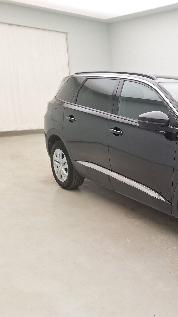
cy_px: 161
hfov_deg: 29.8
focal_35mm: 34
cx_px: 213
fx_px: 285
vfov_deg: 58.0
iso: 50
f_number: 1.8
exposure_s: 1/100
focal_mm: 5.54
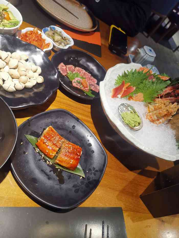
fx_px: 186
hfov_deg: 51.4
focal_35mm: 27
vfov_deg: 65.3
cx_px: 90
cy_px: 119
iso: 400
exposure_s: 1/100
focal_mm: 4.75
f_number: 1.8
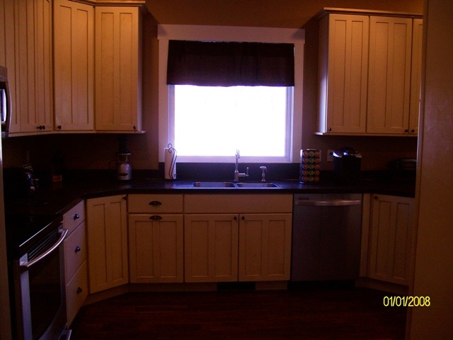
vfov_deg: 40.7
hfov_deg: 52.6
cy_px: 170
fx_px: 458
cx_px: 226
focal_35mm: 35
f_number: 2.8
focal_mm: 5.8
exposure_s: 1/44.7
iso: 80
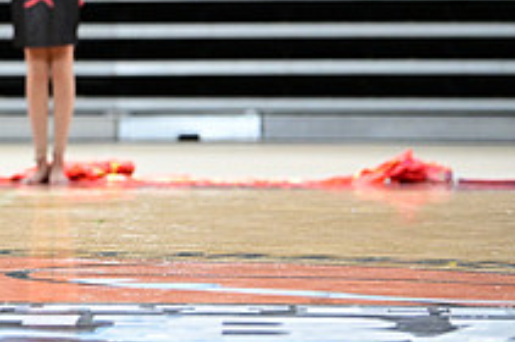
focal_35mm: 330
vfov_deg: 4.1
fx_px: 4714
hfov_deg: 6.2
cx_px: -171
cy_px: -90
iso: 6400
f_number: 3.2
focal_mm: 120
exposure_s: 1/1000
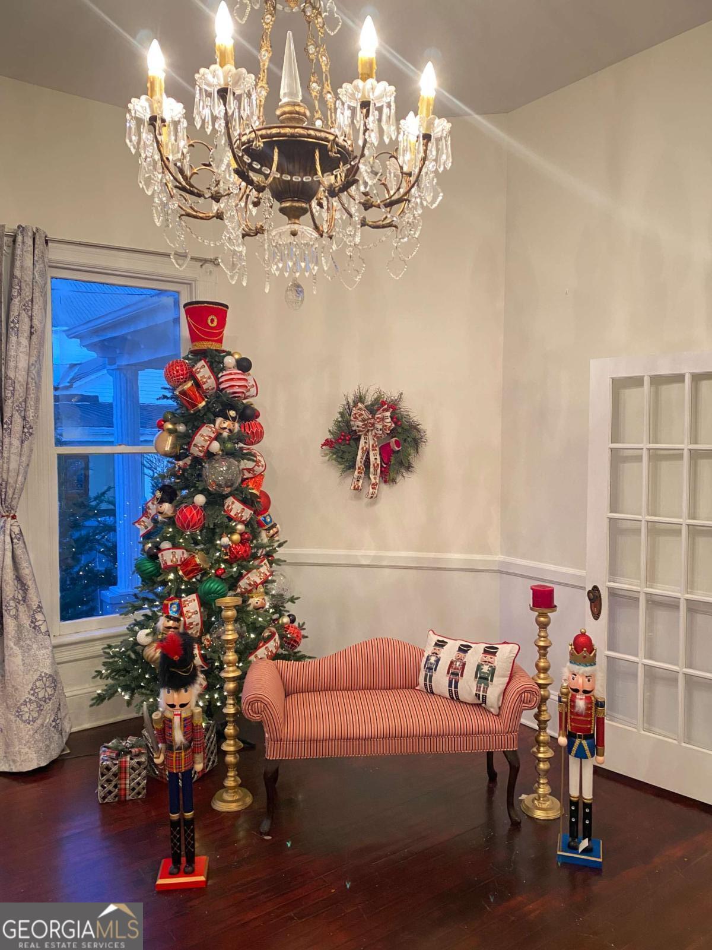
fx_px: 713
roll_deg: -0.4
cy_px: 475
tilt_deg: -1.5
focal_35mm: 26
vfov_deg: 67.3
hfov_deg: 53.1
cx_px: 356
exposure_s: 1/40
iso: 400
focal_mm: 4.25
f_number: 1.8
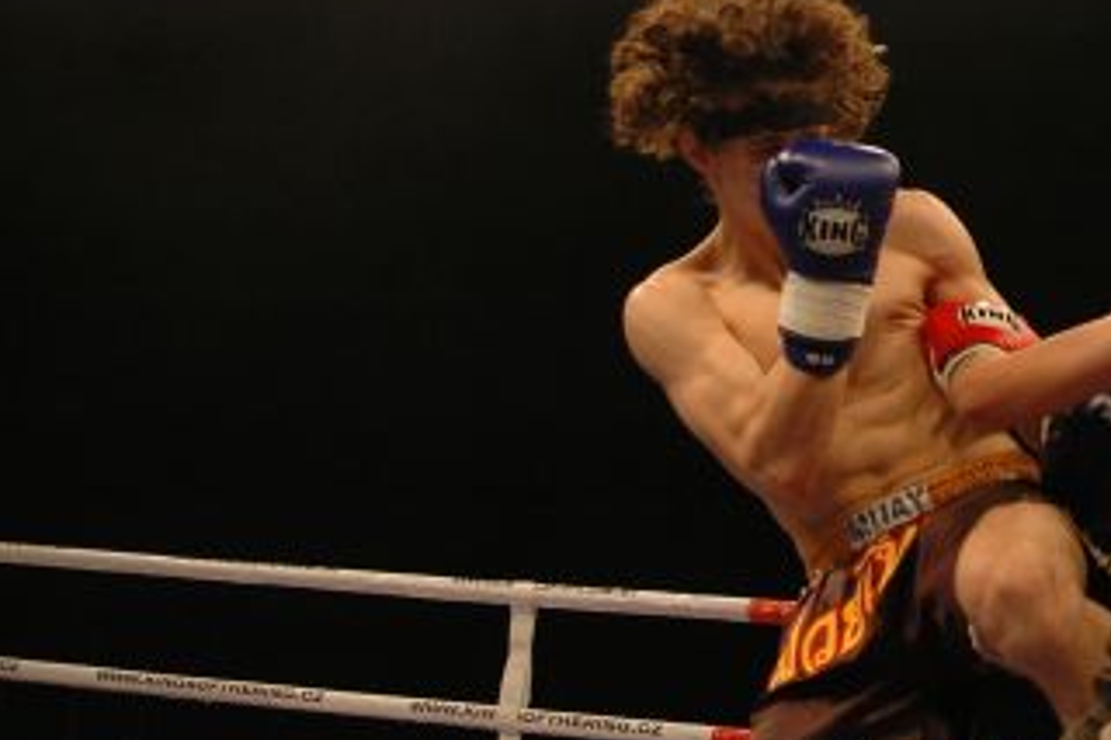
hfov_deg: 23.9
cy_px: 299
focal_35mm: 83
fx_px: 2560
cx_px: 986
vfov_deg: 16.4
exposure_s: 1/500
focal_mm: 28
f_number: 2.8
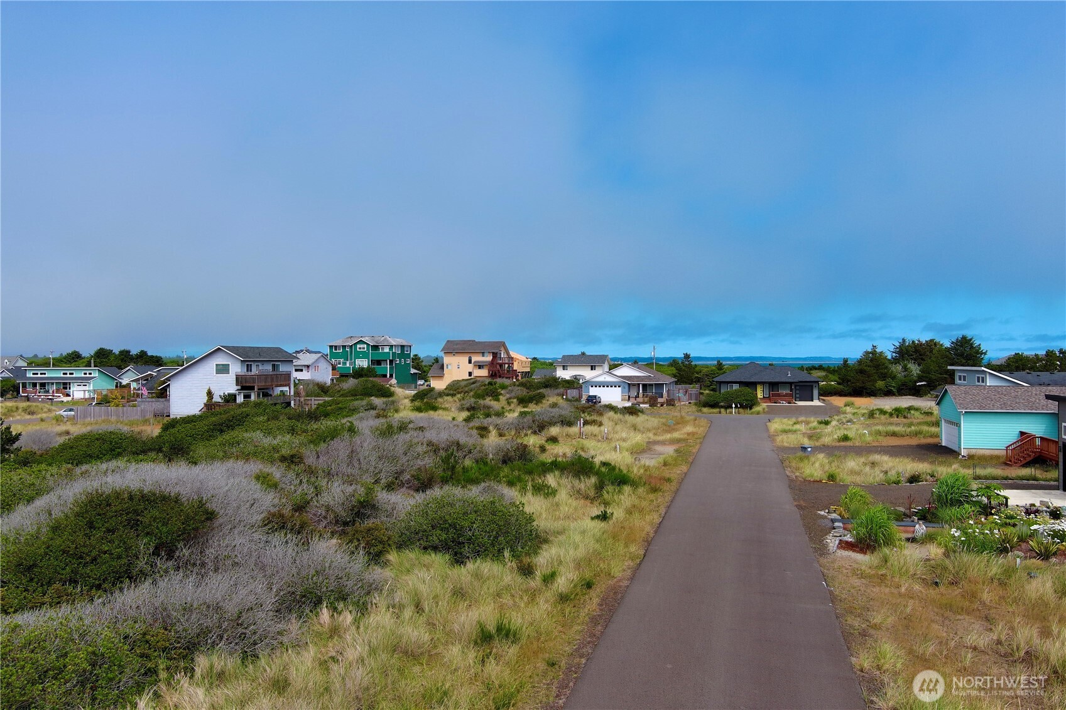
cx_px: 533
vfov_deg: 45.0
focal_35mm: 29
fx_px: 859
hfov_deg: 63.7
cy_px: 355
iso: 100
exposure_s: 1/1767
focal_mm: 10.57
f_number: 2.8
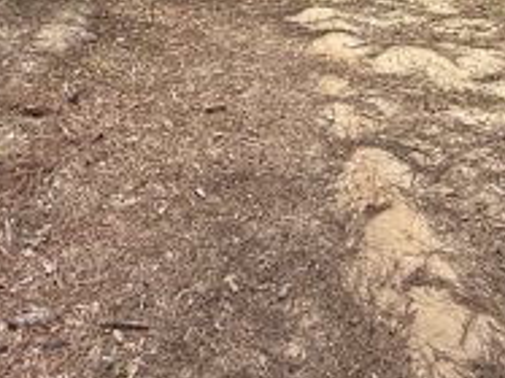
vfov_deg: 22.4
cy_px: -243
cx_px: 235
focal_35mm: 48
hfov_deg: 39.7
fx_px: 700
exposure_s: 1/942
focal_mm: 2.22
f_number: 2.2
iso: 64
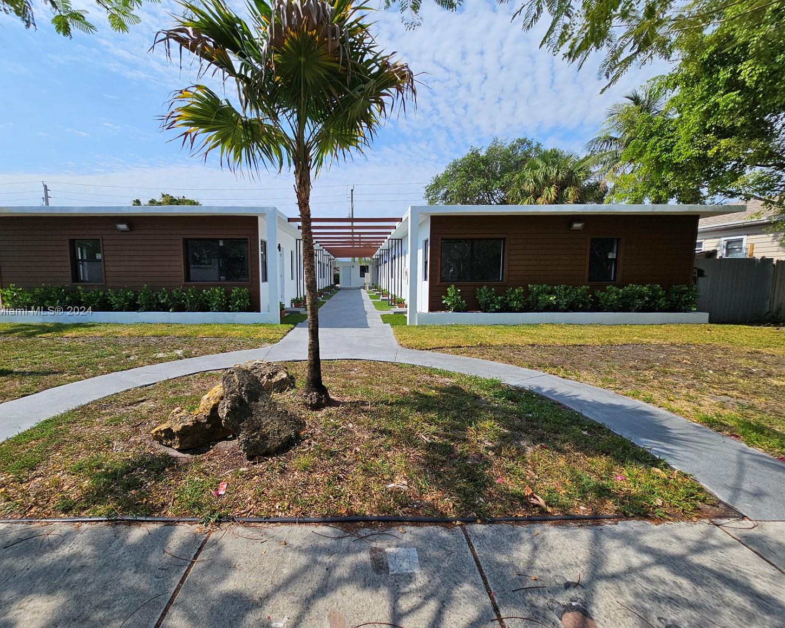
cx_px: 352
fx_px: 325
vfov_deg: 88.0
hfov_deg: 100.4
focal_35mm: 14
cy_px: 312
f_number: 2.2
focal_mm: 2.2
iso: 50
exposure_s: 1/2820
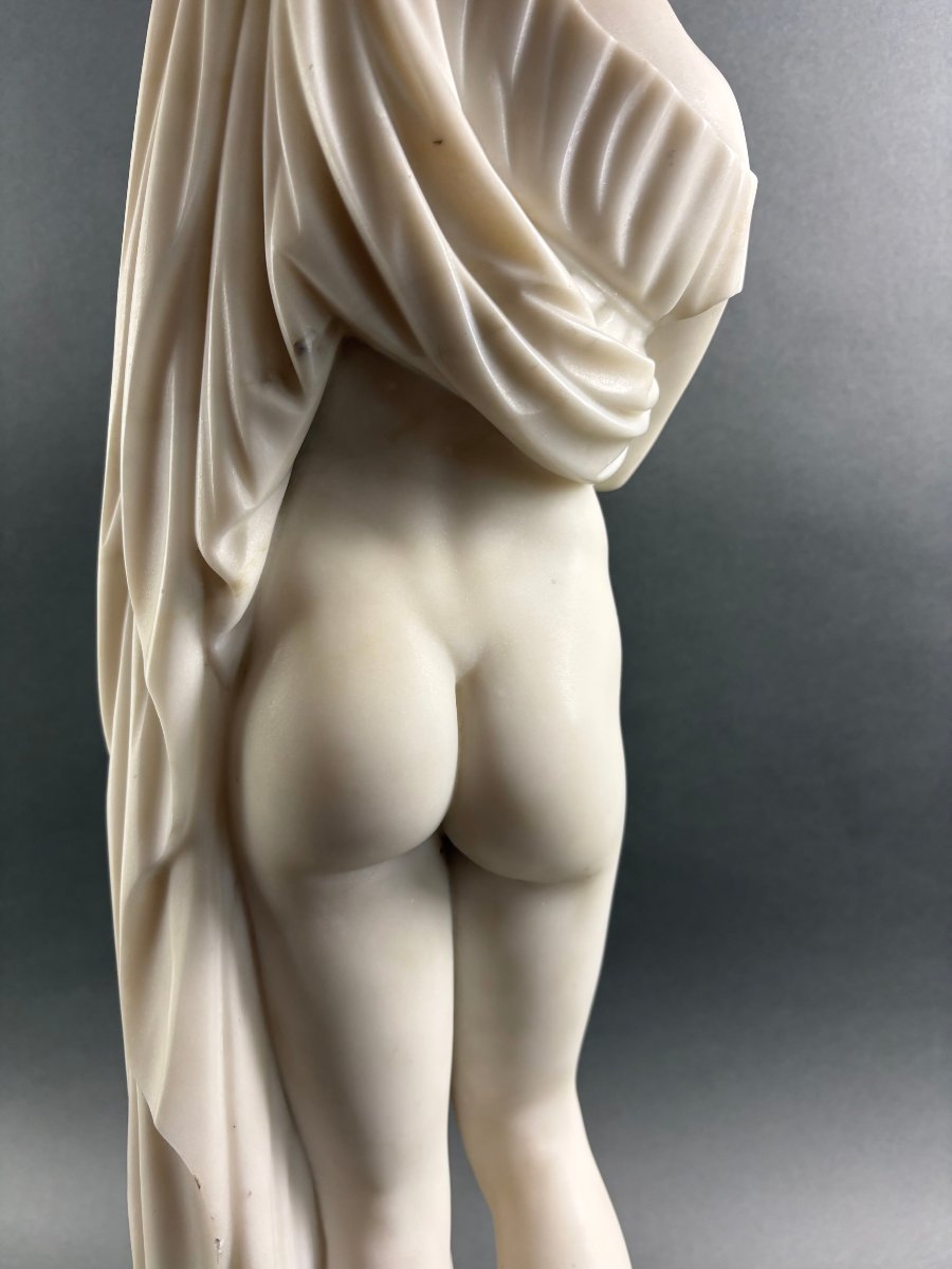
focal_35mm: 26
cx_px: 476
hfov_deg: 53.1
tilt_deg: -1.5
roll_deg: +0.8
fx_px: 953
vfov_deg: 67.3
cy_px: 634
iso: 80
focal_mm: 5.96
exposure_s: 1/50
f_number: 1.6
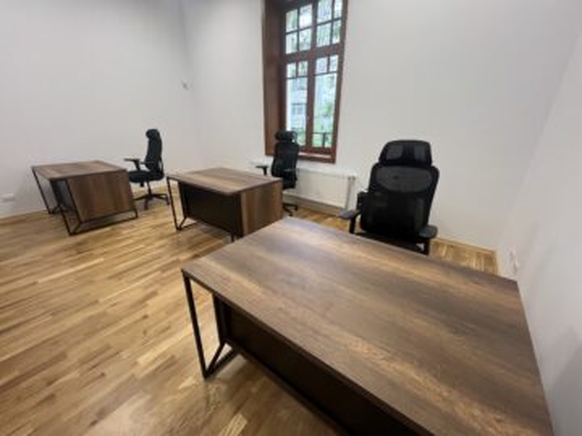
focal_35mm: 13
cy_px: 218
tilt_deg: -20.4
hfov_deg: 106.2
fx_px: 219
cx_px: 291
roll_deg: +0.0
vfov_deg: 89.9
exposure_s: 1/100
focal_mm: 1.57
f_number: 1.8
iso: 160
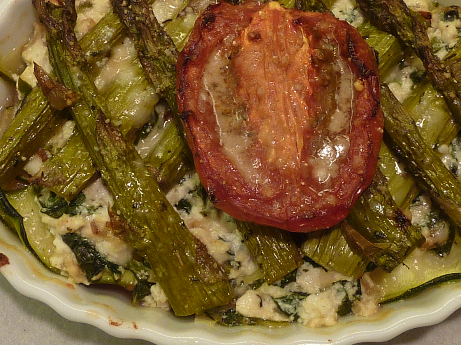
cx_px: 239
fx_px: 1105
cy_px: 110
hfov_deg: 23.6
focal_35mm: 83
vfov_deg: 17.7
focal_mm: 4.4
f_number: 3.3
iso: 100
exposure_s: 1/30
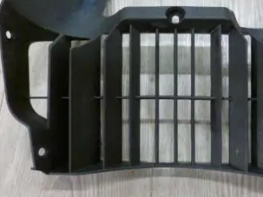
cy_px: 79
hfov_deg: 48.3
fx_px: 289
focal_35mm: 38
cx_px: 171
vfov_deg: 37.6
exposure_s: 1/15
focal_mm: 4.3
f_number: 2.5
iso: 400
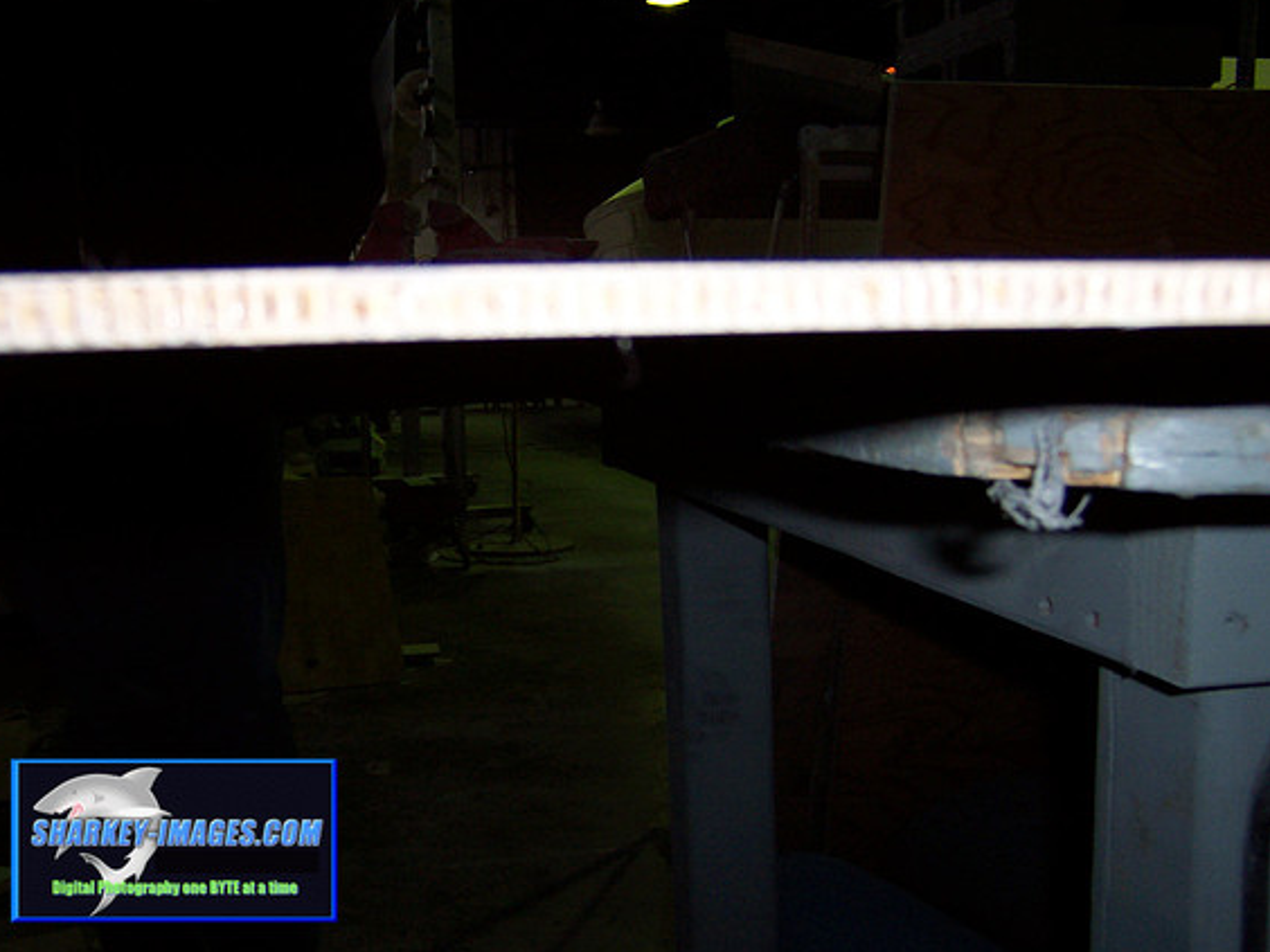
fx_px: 1357
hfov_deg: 50.1
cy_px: 474
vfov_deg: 38.7
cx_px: 621
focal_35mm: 37
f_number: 2.8
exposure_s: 1/60
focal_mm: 5.6
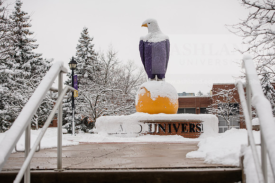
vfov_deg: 19.5
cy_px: 92
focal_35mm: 70
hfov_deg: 28.8
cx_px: 138
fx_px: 535
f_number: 4.5
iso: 320
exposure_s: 1/320
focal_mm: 70
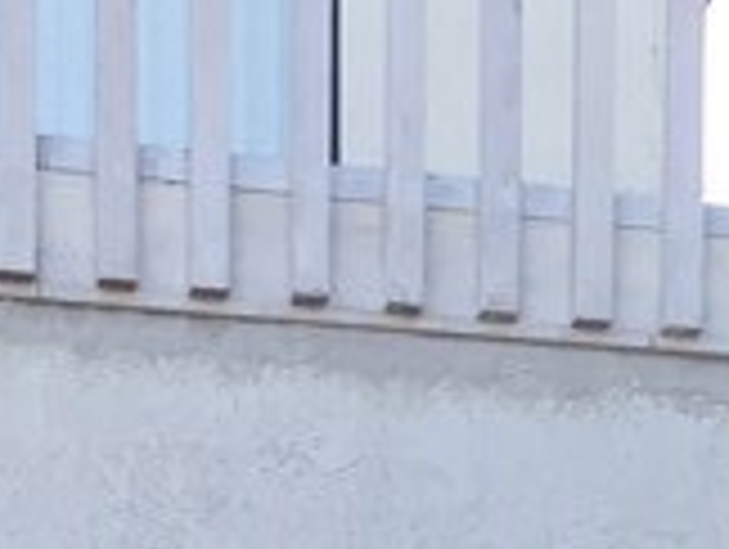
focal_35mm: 183
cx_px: 356
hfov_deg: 10.8
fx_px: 3860
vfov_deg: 6.7
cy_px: 2079
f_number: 2.2
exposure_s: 1/344
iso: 32
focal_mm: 4.15
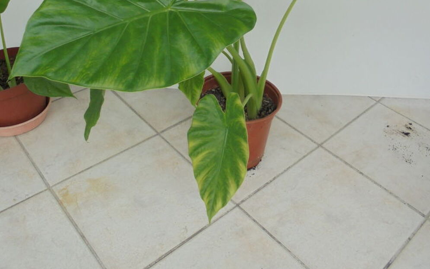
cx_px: 216
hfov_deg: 52.7
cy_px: 35
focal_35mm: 37
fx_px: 434
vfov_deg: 33.0
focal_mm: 4.6
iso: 100
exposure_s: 1/320
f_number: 3.5
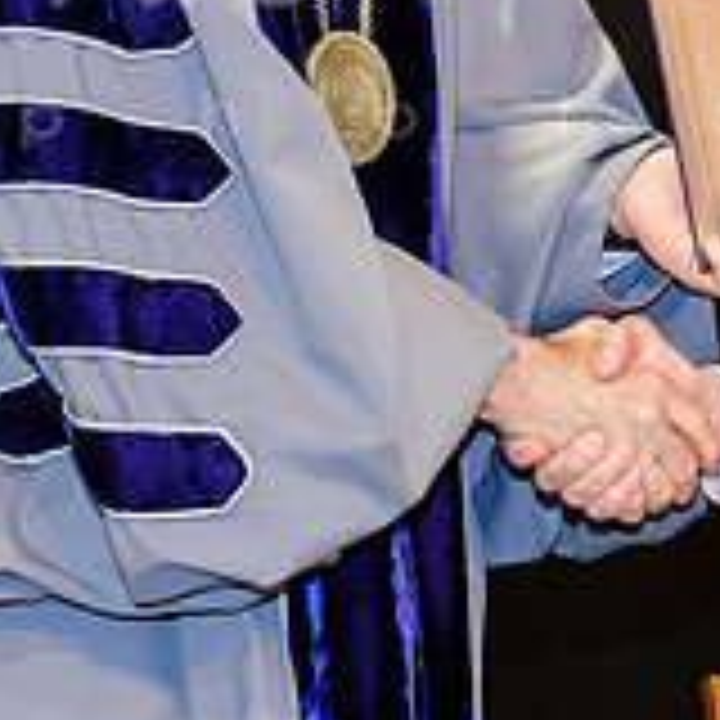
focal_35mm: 167
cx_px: 850
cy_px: 90
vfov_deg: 10.4
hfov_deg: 10.3
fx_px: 3930
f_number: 4
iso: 1250
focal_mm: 23.4
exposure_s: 1/100
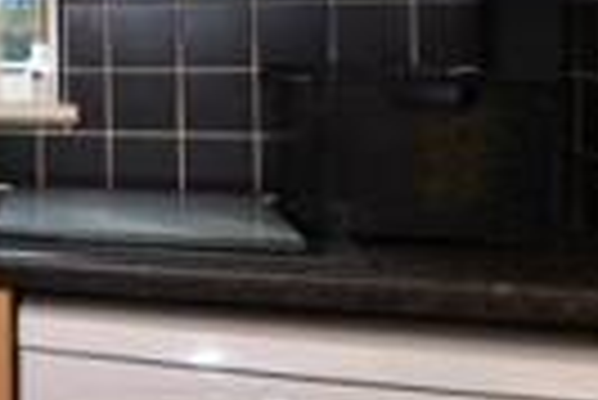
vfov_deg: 17.9
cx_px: -629
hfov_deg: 17.8
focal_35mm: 74
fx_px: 1231
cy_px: -16
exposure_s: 1/100
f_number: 5
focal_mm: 10
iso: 200
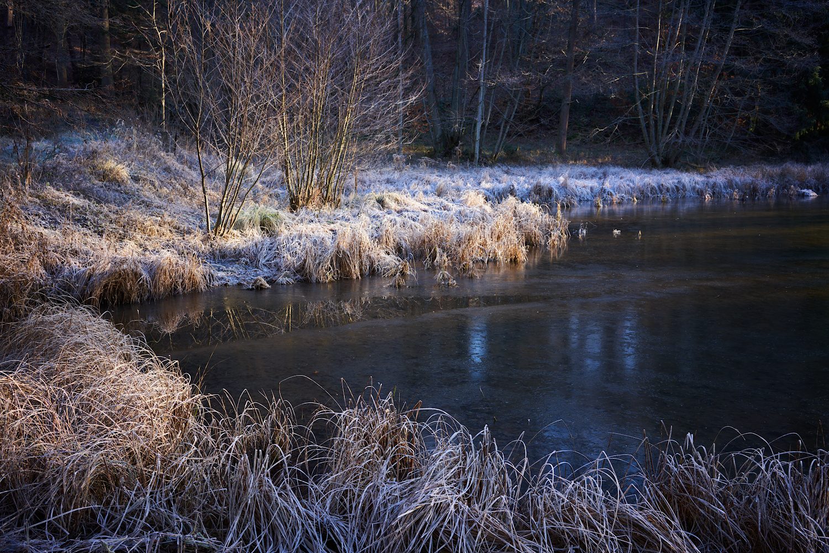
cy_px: 276
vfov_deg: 37.9
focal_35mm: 35
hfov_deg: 54.4
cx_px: 414
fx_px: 806
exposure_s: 1/20
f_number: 8
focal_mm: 35
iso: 200
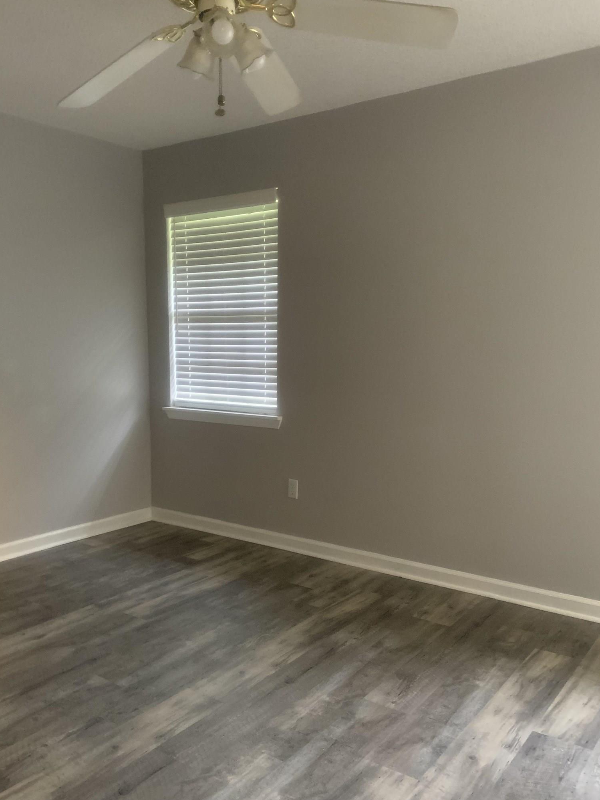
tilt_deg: -7.0
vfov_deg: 59.9
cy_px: 433
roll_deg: +0.2
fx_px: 693
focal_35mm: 30
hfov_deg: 46.8
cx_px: 278
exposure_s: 1/30
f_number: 1.8
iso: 640
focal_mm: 4.25
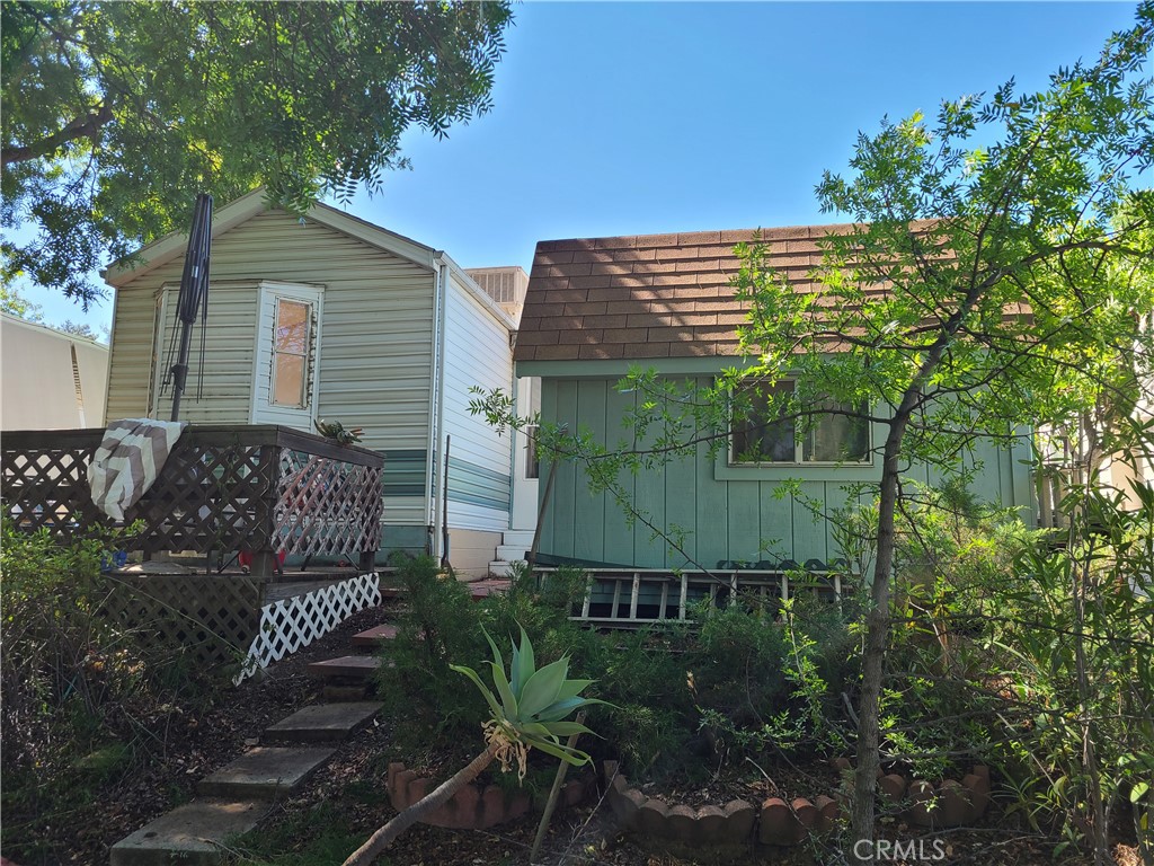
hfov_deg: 67.3
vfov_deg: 53.1
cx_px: 577
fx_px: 867
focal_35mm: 26
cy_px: 433
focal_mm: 5.4
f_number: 1.8
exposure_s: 1/456
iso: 40
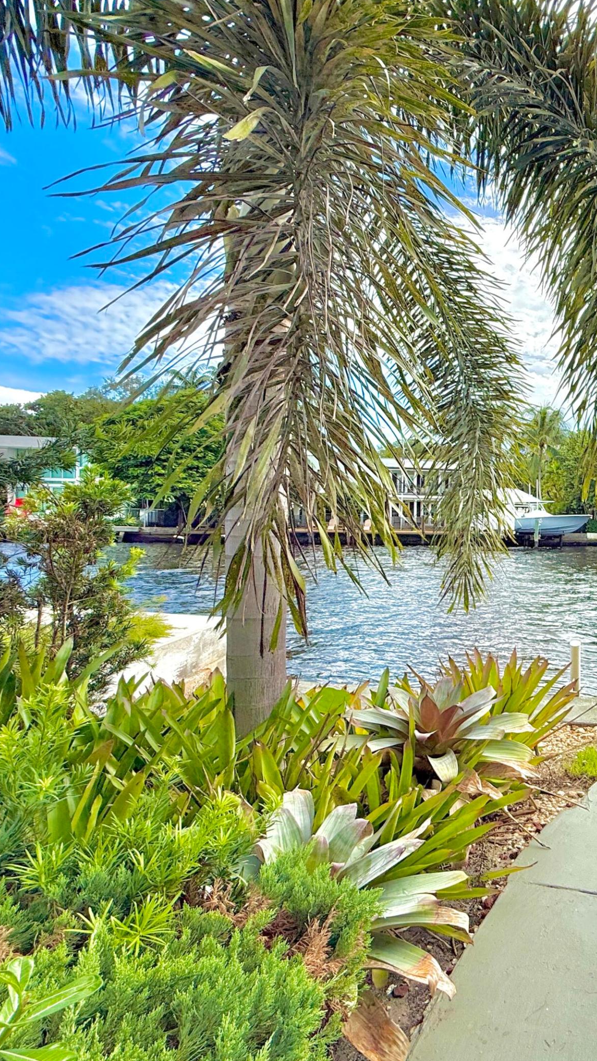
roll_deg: -1.2
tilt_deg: -0.9
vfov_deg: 83.8
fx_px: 591
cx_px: 602
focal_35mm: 21
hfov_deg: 45.1
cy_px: 527
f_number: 2.2
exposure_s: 1/1698
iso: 64
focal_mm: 2.22
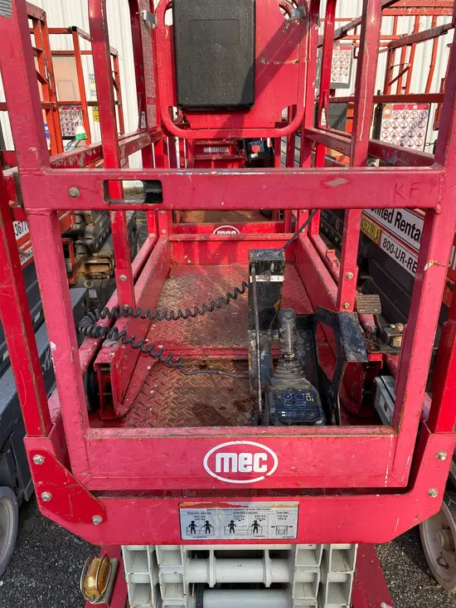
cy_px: 304
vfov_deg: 67.3
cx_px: 228
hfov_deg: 53.1
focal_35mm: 26
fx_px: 457
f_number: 1.8
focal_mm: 4.25
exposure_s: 1/456
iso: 32
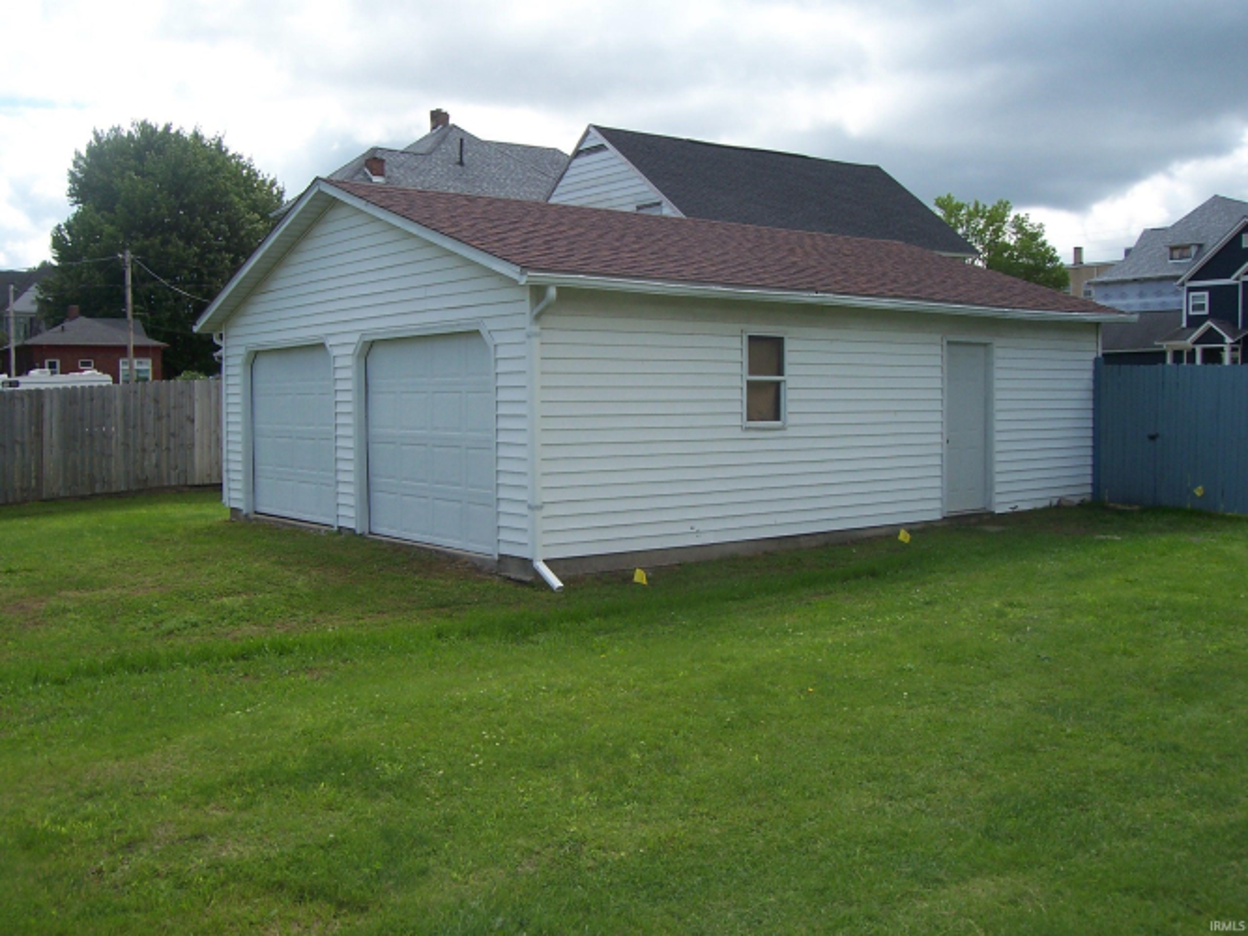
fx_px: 1226
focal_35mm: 34
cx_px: 624
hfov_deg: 54.0
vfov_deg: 41.8
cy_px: 468
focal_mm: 5.6
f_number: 5.6
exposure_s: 1/350
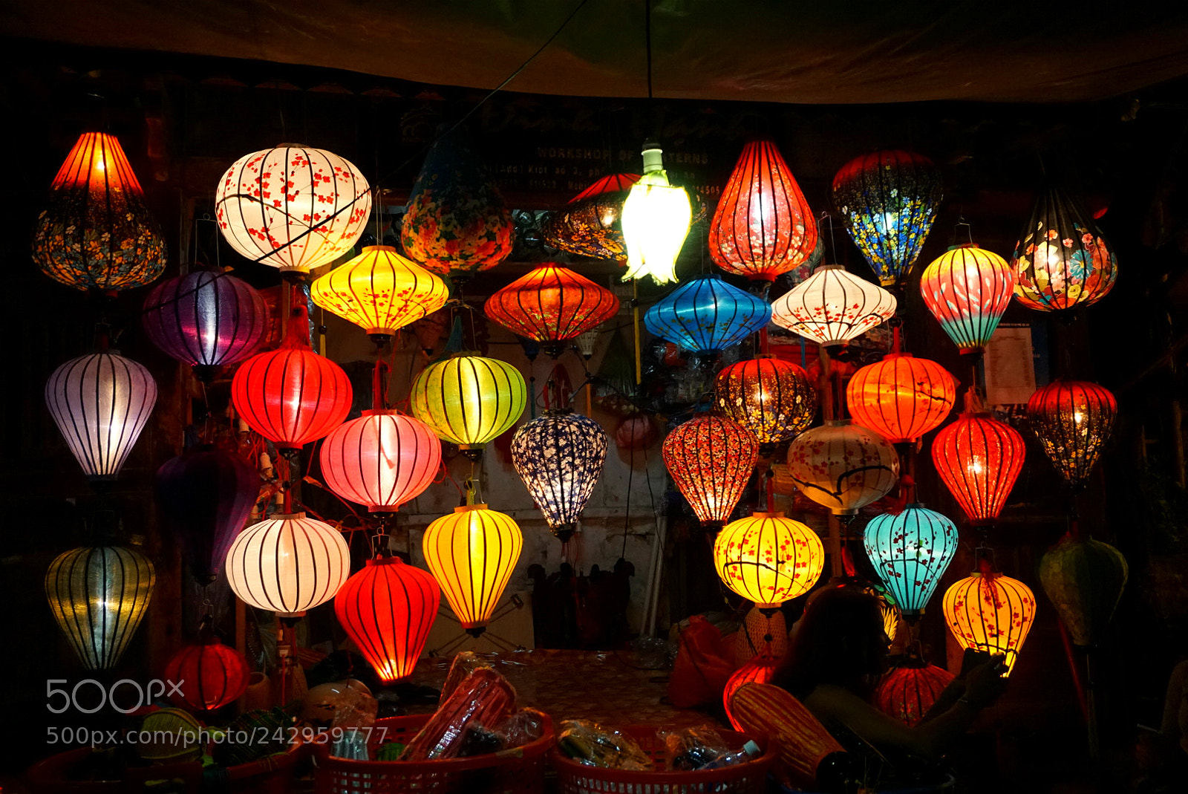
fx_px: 1139
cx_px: 594
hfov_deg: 55.1
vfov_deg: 38.4
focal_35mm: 34
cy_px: 397
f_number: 4
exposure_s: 1/160
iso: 2500
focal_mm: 23
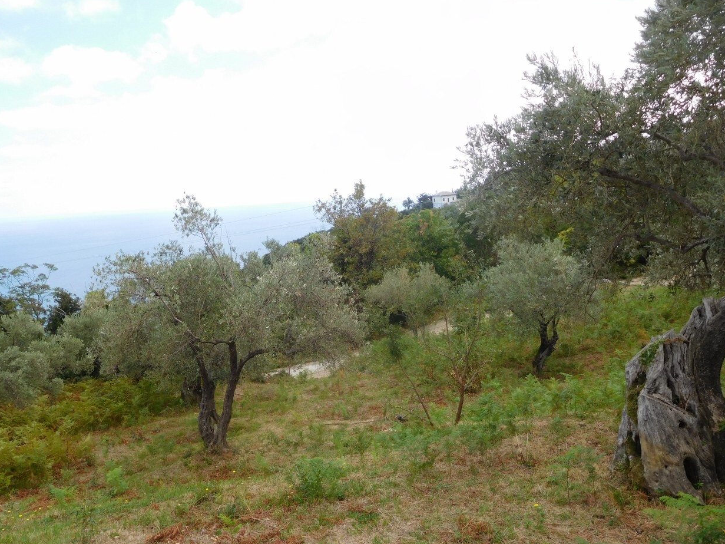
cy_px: 268
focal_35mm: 26
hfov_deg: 67.3
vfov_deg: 53.1
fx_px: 544
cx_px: 366
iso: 125
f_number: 3.4
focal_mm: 4.5
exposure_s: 1/500
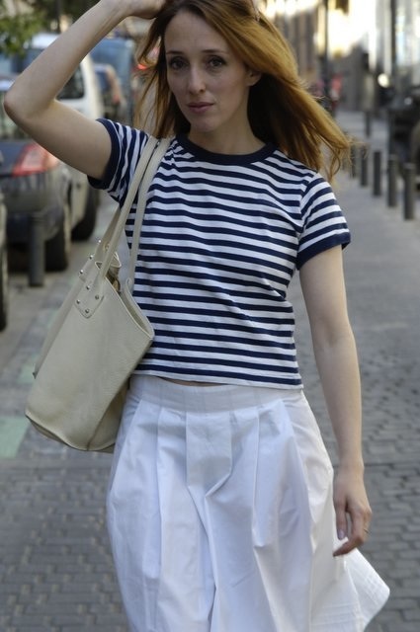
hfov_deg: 10.8
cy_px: 316
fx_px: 2228
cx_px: 210
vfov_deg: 16.2
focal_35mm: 127
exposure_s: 1/20.8
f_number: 6.3
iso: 400
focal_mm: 8.2
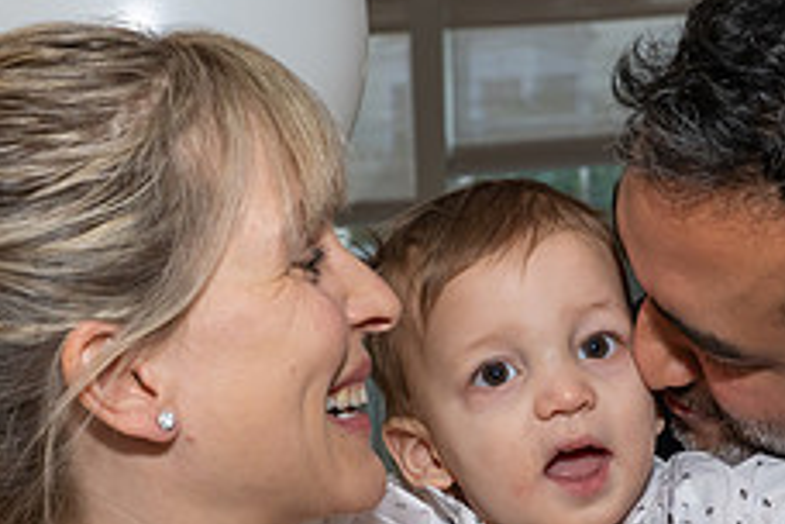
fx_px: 2442
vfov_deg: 12.2
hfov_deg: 18.3
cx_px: 448
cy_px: 433
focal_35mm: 112
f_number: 7.1
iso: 640
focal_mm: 36
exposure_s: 1/250
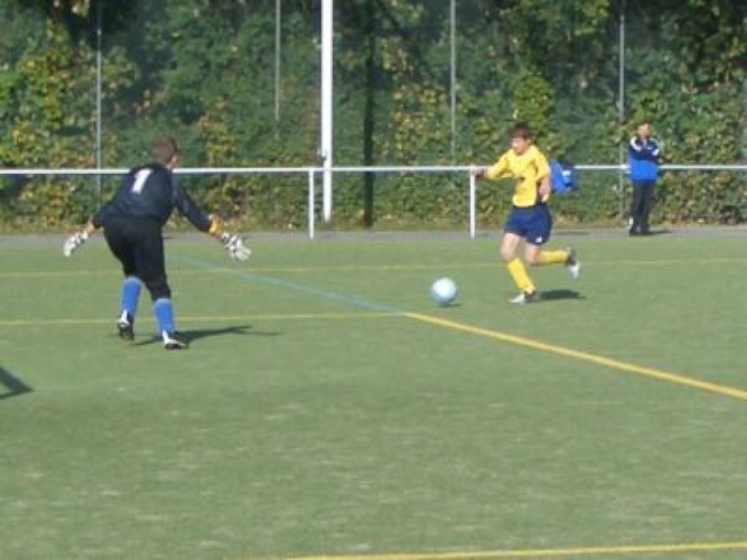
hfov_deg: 38.9
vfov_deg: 29.7
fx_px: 1057
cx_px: 374
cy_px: 280
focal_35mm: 49
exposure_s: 1/400
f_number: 5
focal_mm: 8.2
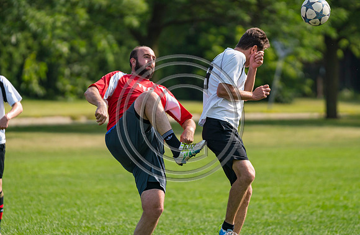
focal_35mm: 398
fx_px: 3948
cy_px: 116
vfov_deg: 3.4
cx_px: 182
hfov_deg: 5.2
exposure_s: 1/4000
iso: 400
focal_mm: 200
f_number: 2.8
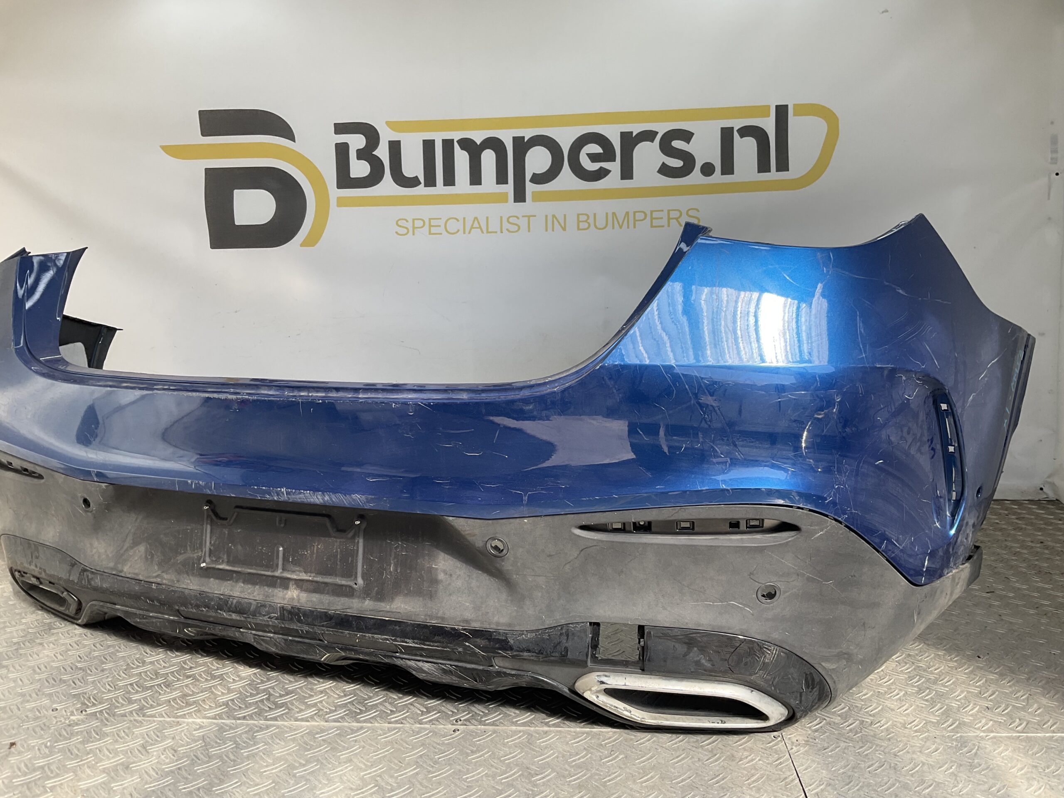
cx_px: 532
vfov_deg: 48.2
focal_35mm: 29
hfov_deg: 61.7
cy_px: 399
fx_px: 891
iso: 16
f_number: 1.8
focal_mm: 3
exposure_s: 1/291
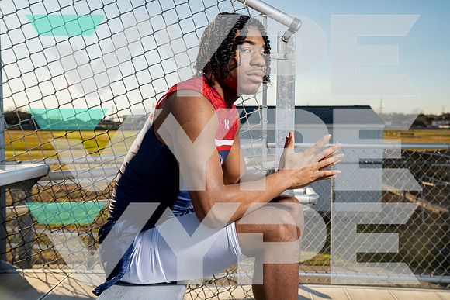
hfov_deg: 47.4
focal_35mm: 41
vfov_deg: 32.6
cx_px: 225
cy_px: 150
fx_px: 513
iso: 100
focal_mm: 41
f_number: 6.3
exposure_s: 1/250
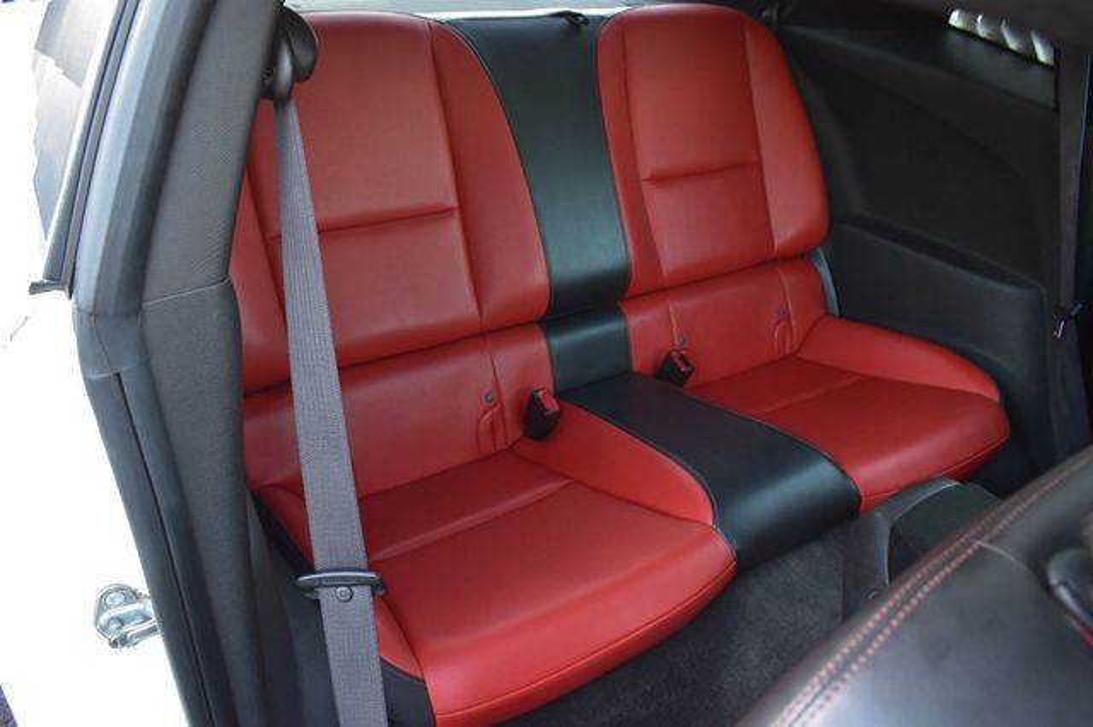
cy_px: 364
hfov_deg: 67.4
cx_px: 546
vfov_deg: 47.9
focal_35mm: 27
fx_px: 819
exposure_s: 1/15
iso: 1100
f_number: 6.3
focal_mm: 18
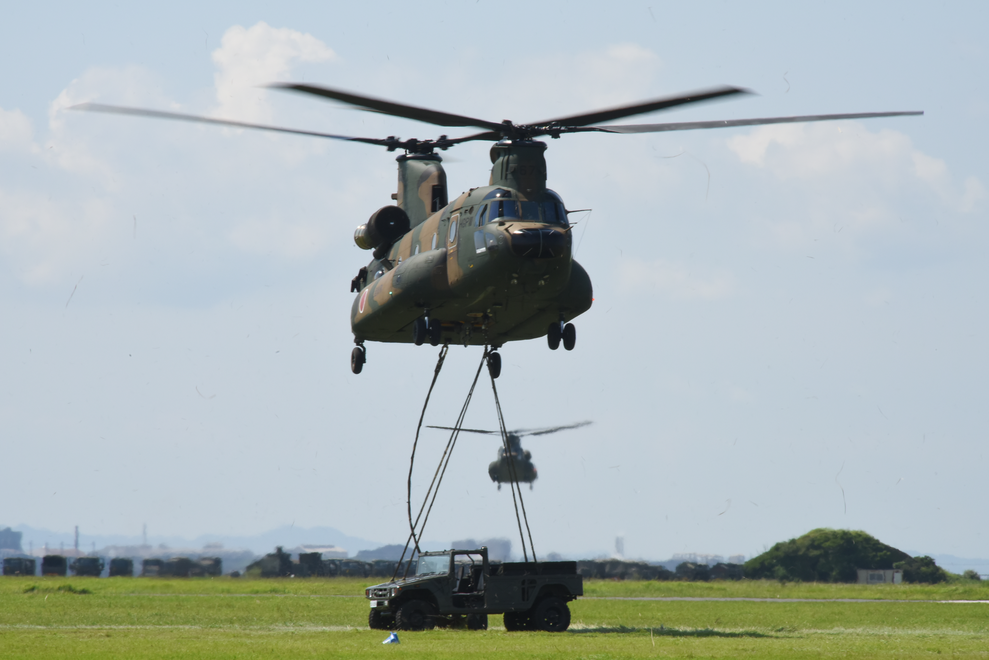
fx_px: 8241
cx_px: 494
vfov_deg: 4.6
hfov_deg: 6.9
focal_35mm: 300
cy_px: 330
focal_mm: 300
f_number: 36
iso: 800
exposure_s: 1/160
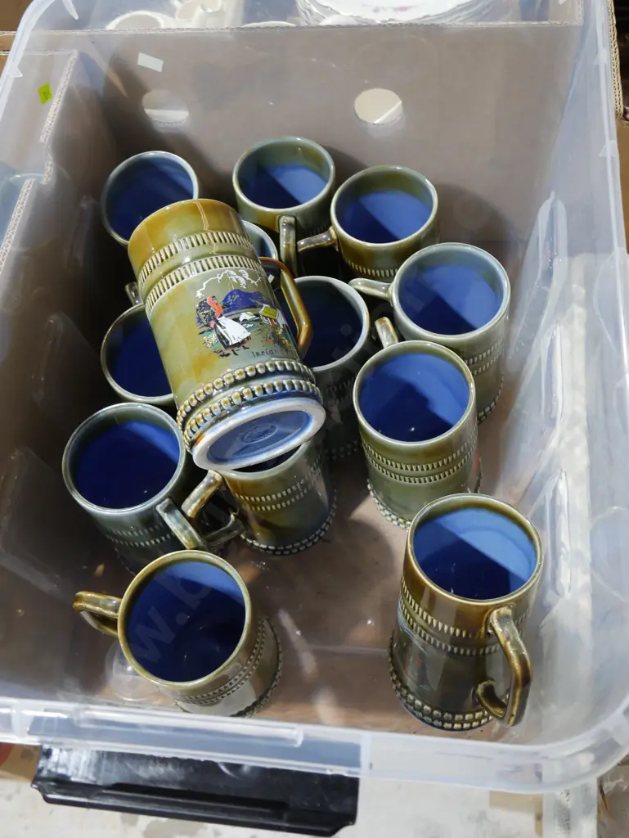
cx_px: 314
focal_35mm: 34
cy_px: 419
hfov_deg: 41.8
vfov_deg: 53.9
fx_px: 823
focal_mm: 17
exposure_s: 1/60
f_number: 4
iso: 800
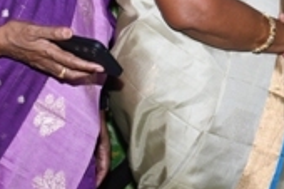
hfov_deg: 17.1
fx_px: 891
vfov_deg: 11.4
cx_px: 369
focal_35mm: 113
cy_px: -126
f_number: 6.3
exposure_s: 1/100
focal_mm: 20
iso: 200
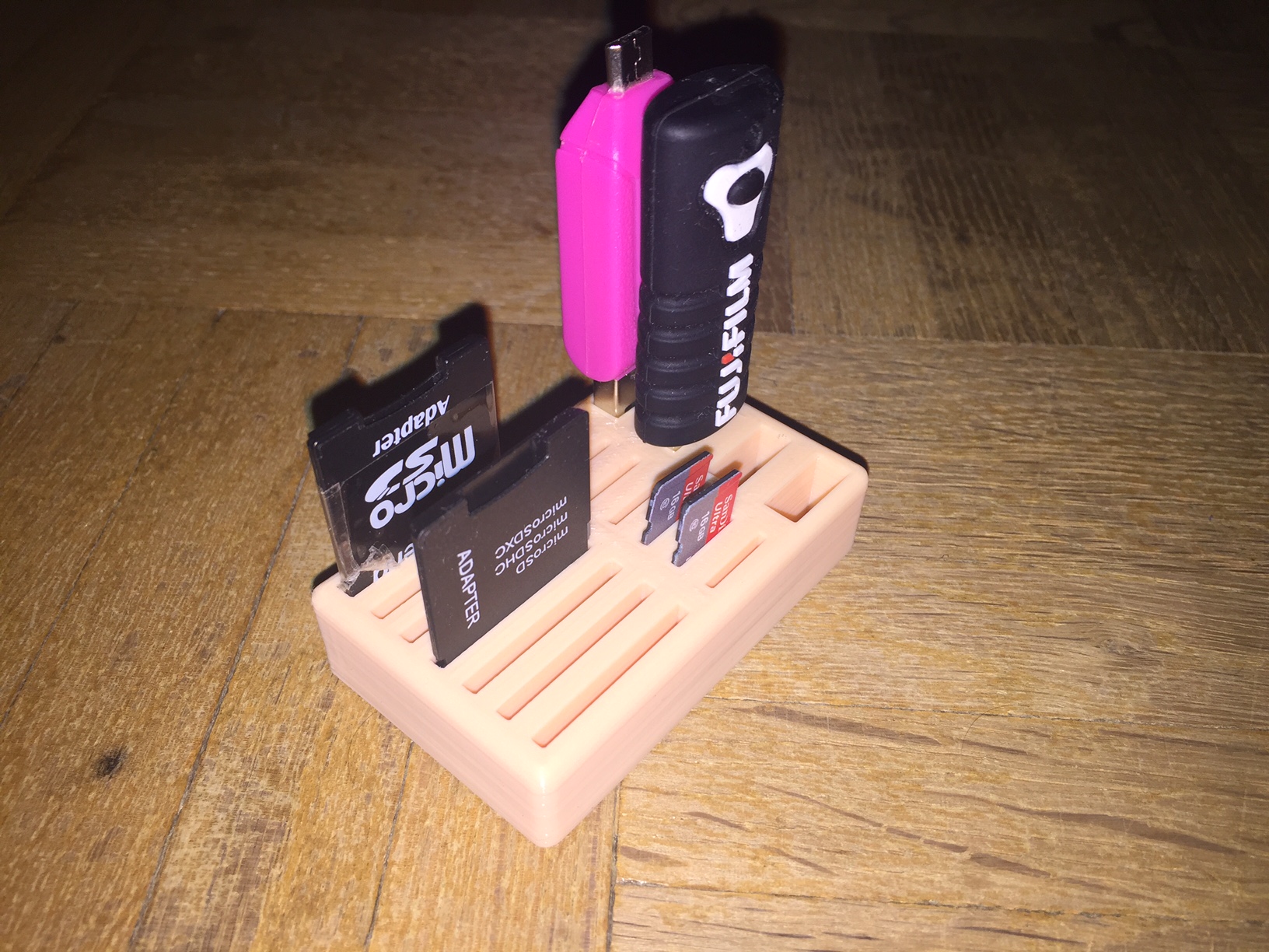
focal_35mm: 29
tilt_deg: -45.4
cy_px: 476
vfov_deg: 48.2
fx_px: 1063
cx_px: 634
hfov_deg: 61.7
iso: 32
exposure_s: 1/134
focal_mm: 4.15
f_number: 2.2
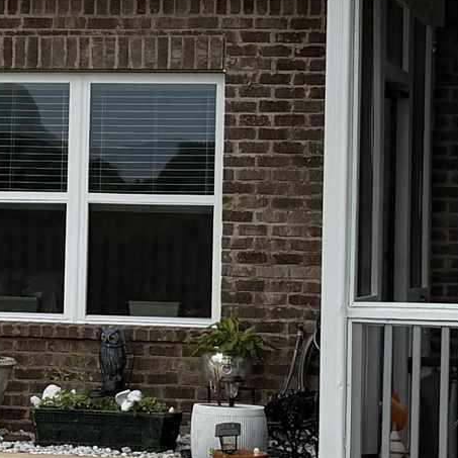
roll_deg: -1.4
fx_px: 2156
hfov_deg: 12.1
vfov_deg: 12.1
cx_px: 198
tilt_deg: +3.4
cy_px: 130
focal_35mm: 144
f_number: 1.78
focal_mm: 6.76
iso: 80
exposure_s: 1/6173
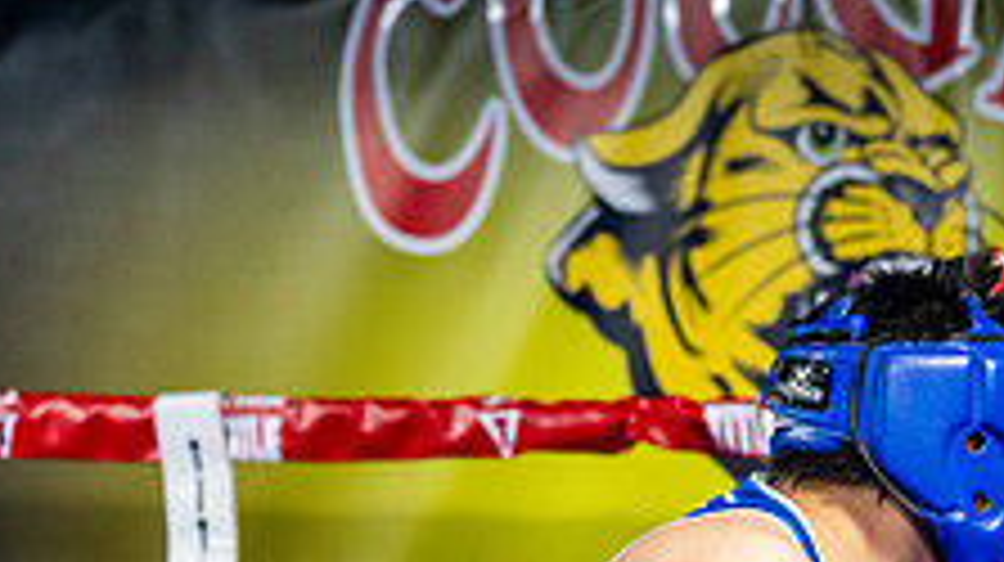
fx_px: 5666
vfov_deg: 5.6
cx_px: 968
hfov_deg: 10.1
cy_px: 753
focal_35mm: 213
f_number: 2
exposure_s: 1/1000
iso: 4000
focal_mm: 78
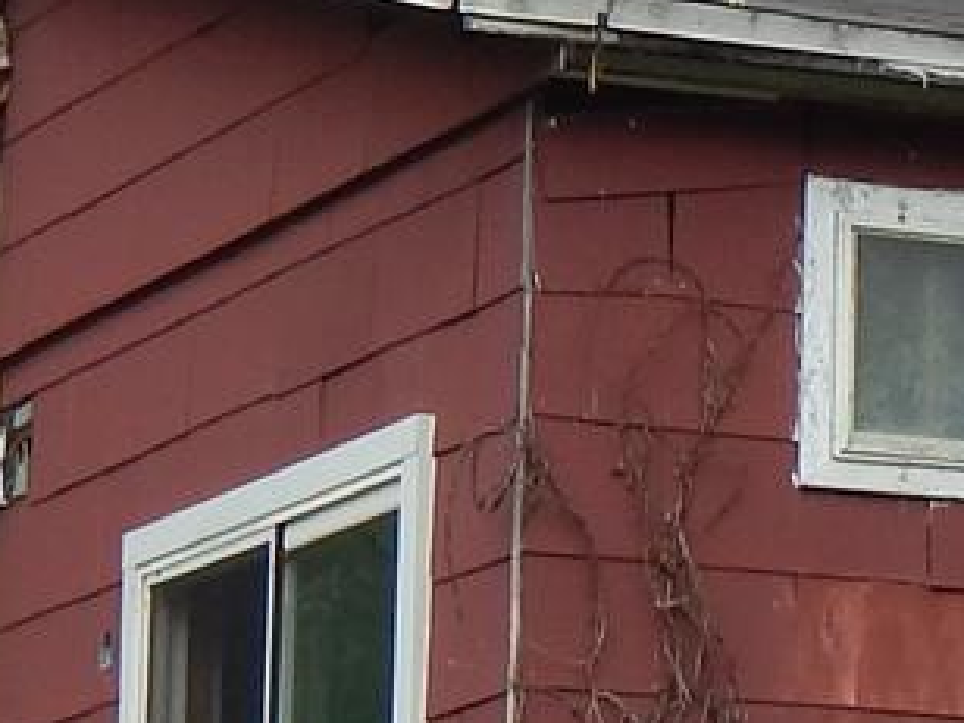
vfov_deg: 5.9
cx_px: 1725
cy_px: 664
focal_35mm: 253
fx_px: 7046
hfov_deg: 7.6
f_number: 3.4
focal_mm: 6.8
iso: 125
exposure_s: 1/320
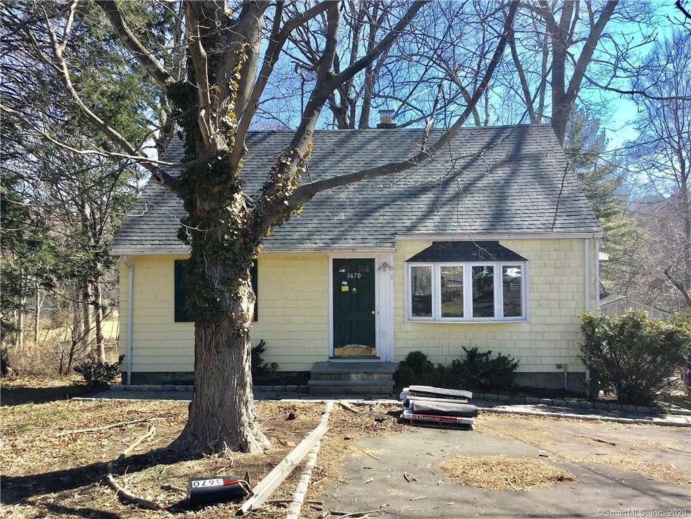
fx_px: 619
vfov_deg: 45.4
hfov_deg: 58.4
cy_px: 260
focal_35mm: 31
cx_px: 346
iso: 25
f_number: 2.4
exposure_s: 1/550
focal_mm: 3.3
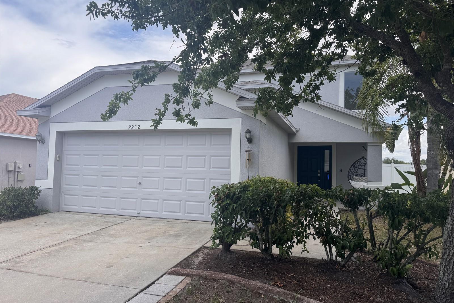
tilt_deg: +4.4
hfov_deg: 71.5
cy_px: 152
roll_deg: -0.8
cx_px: 227
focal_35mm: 25
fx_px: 315
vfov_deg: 51.3
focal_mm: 6.76
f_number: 1.78
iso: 80
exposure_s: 1/1818
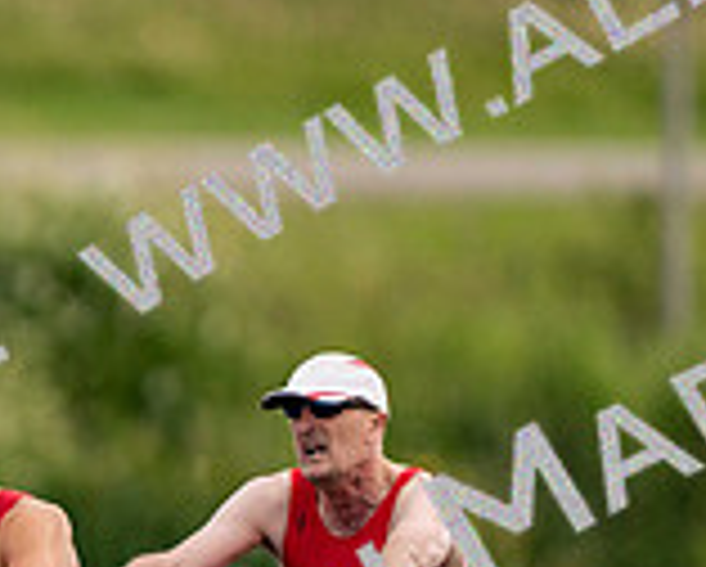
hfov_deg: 0.7
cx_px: -247
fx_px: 60922
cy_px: 389
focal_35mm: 2912
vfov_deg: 0.5
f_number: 5.6
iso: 800
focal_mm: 840
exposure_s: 1/2500
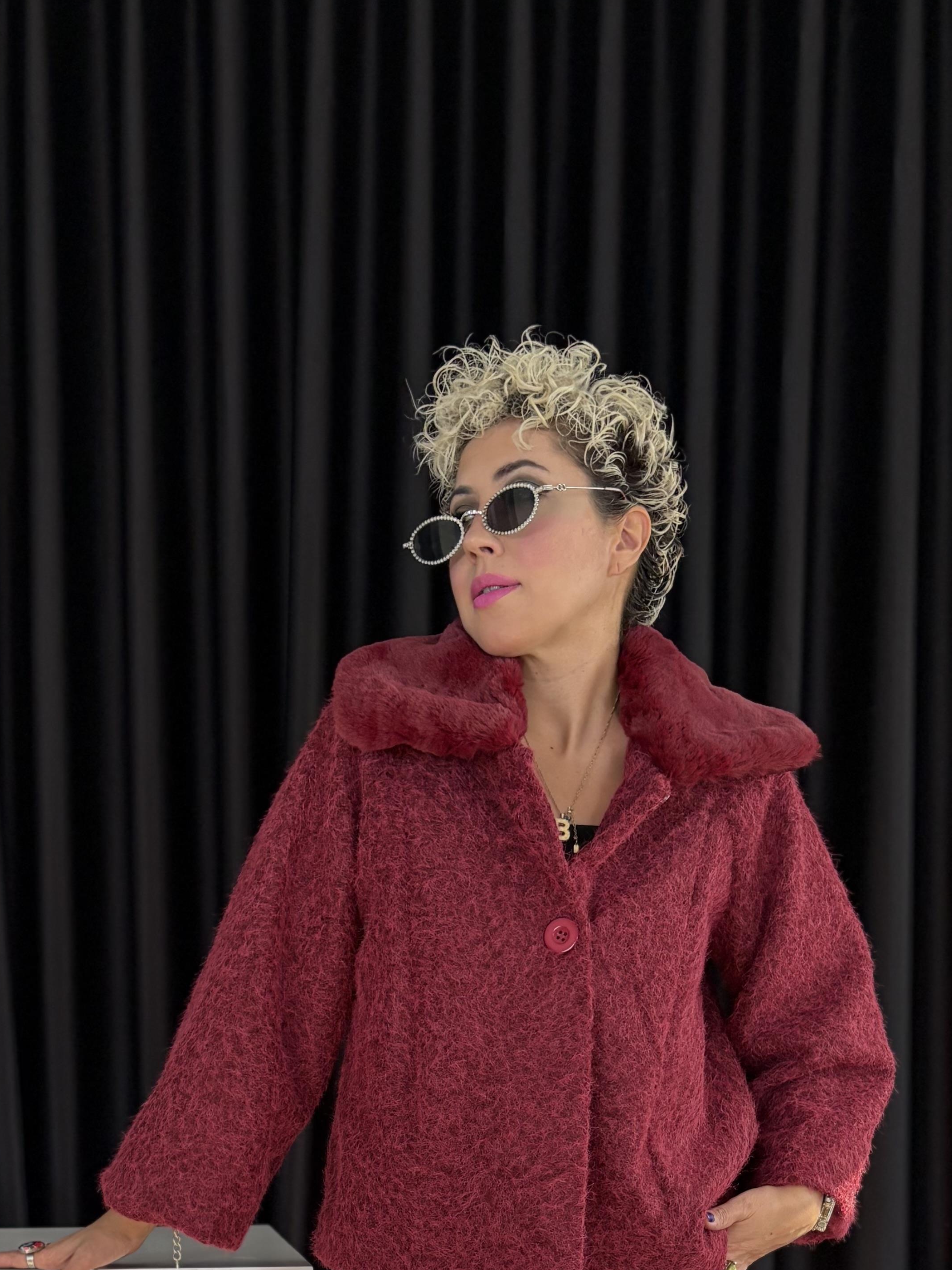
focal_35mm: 52
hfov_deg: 27.9
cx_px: 342
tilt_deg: -5.4
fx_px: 1907
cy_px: 1251
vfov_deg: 33.8
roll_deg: +0.3
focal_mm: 5.96
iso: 125
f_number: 1.6
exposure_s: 1/93
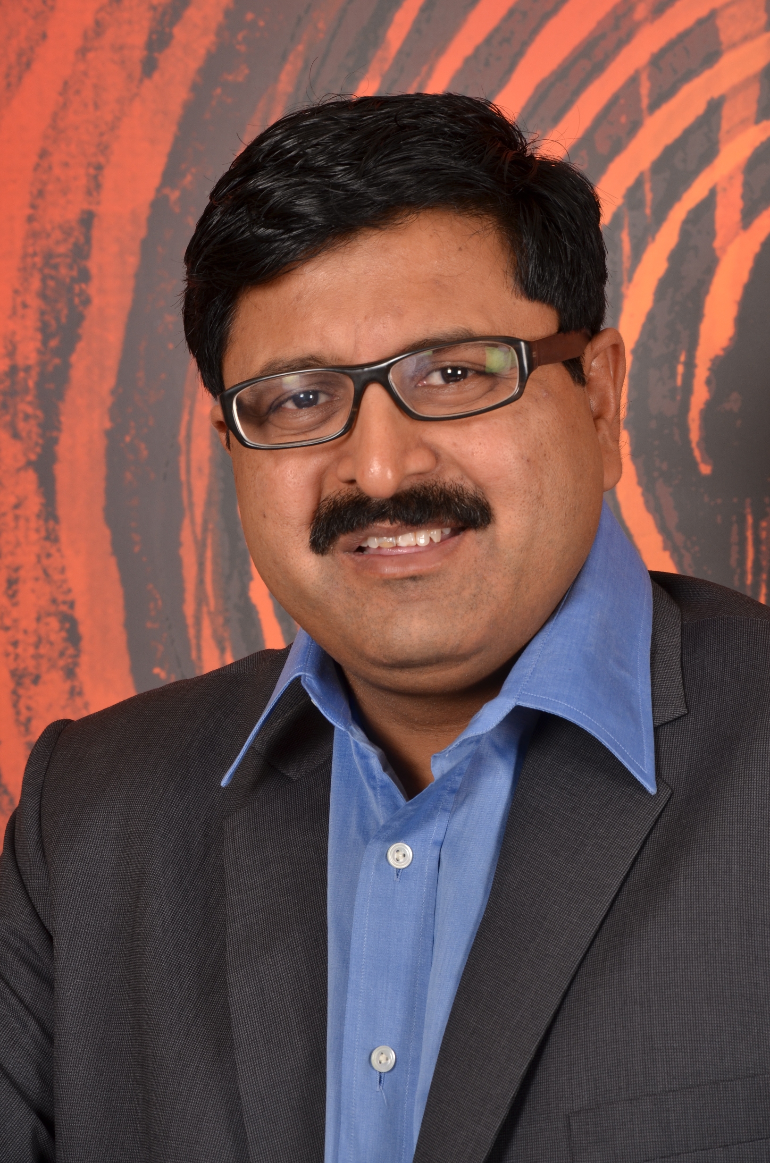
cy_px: 582
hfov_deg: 8.7
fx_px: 5076
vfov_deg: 13.1
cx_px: 385
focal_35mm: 158
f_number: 10
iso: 160
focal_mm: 105
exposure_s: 1/200
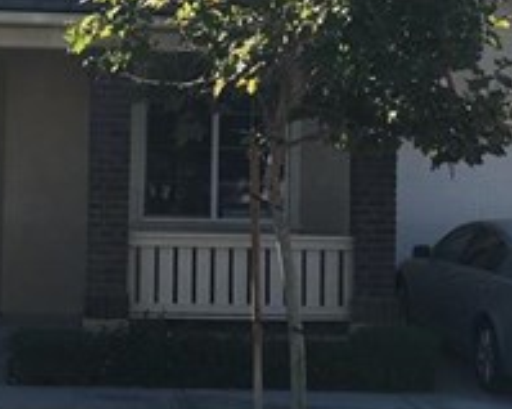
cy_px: 162
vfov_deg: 16.9
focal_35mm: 91
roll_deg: -1.6
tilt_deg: +3.3
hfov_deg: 21.0
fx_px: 1378
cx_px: 188
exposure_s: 1/1012
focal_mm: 4.15
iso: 25
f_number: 2.2
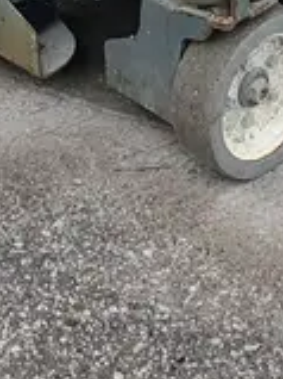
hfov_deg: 12.3
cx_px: 243
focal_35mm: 120
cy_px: -406
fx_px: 1310
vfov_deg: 13.7
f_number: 2.4
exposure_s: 1/120
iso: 64
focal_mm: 4.3
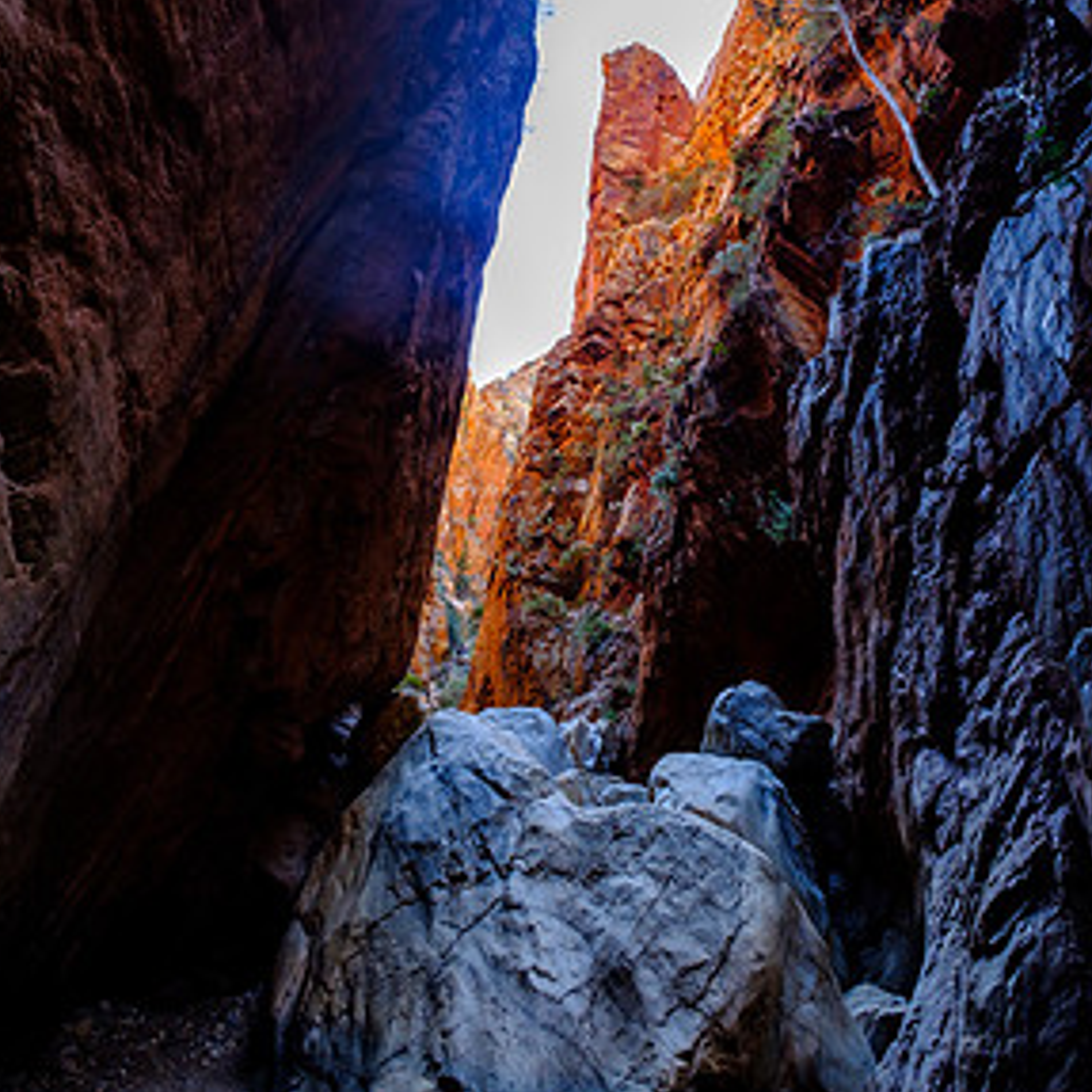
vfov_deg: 68.6
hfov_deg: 74.8
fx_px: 714
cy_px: 240
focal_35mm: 20
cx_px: 540
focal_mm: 10
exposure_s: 1/40
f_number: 8
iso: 400
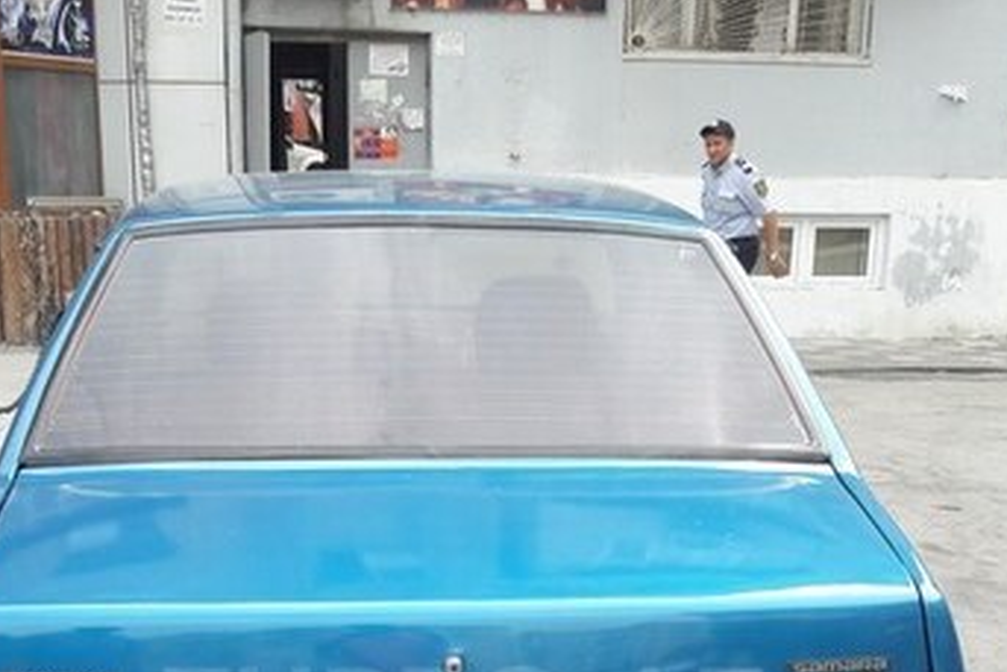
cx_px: 464
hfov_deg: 35.6
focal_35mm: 56
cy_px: 712
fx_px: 1567
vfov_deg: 23.0
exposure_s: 1/456
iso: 40
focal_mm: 3.7
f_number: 1.9
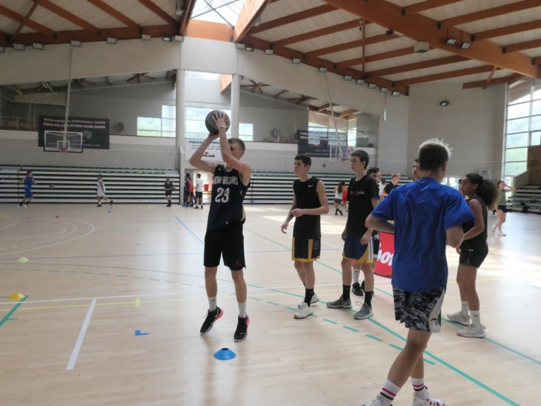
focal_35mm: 26
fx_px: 406
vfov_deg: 53.1
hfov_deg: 67.3
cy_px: 203
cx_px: 270
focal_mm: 8.8
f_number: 3.2
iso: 3200
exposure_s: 1/2500
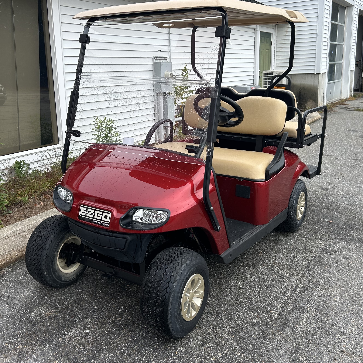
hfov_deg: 47.1
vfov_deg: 47.1
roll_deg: +2.6
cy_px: 161
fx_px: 415
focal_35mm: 35
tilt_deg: -10.8
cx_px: 162
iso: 50
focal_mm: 5.7
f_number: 1.5
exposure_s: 1/1280
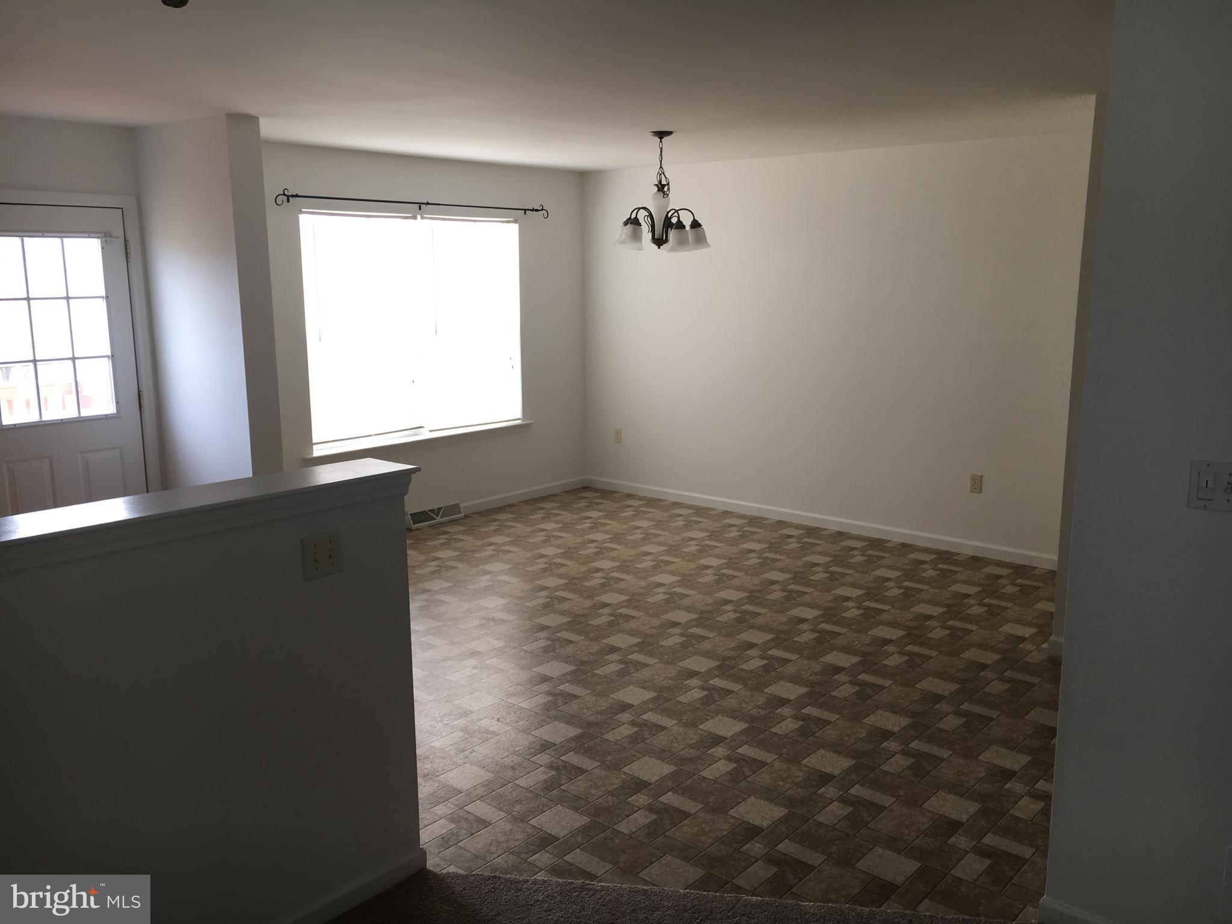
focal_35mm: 29
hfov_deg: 61.7
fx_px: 1032
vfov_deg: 48.2
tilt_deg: -10.4
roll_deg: +0.7
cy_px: 462
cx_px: 616
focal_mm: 4.15
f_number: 2.2
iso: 32
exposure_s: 1/40
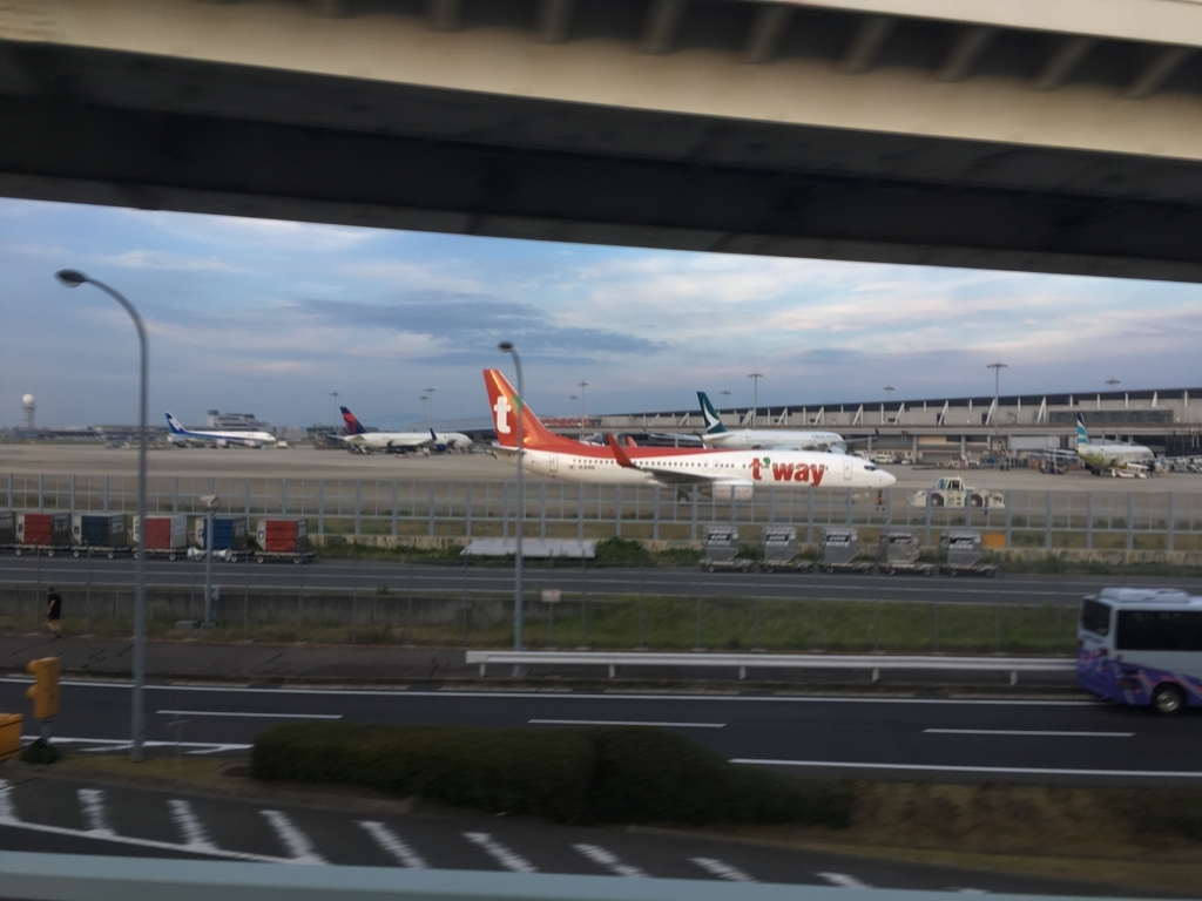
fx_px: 1007
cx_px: 601
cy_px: 450
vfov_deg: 48.2
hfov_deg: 61.7
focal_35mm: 29
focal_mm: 4.15
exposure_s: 1/60
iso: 25
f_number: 2.2
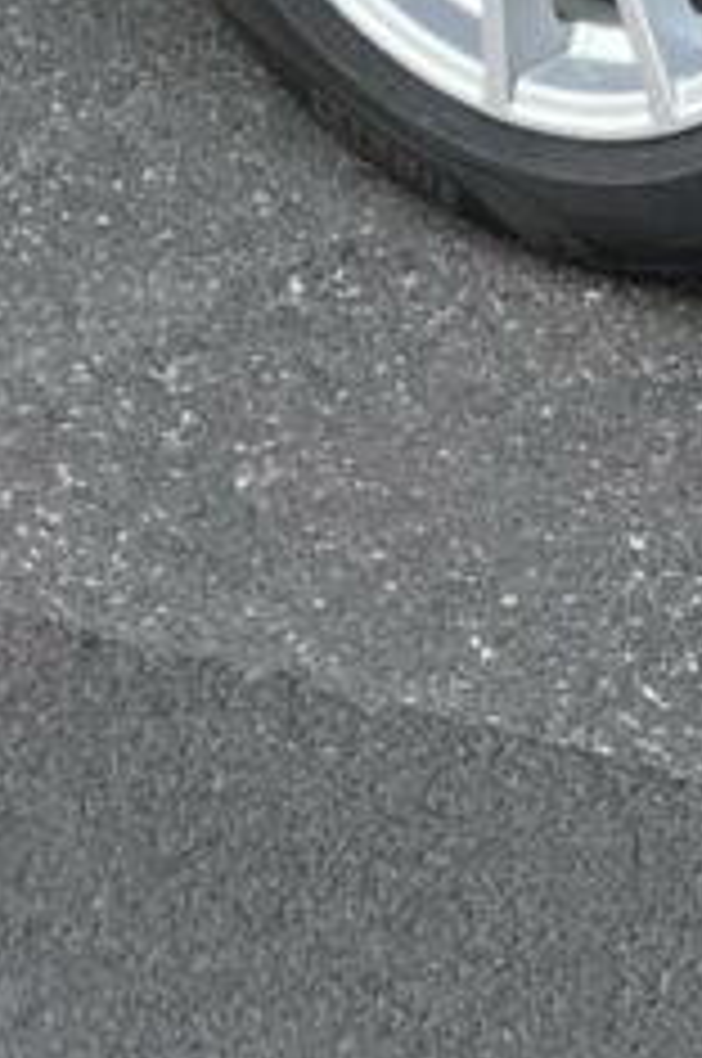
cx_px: 644
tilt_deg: -13.6
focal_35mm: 177
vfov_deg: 10.3
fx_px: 5192
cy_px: -1351
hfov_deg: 7.7
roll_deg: -2.5
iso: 50
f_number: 1.6
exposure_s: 1/625
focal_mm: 5.1
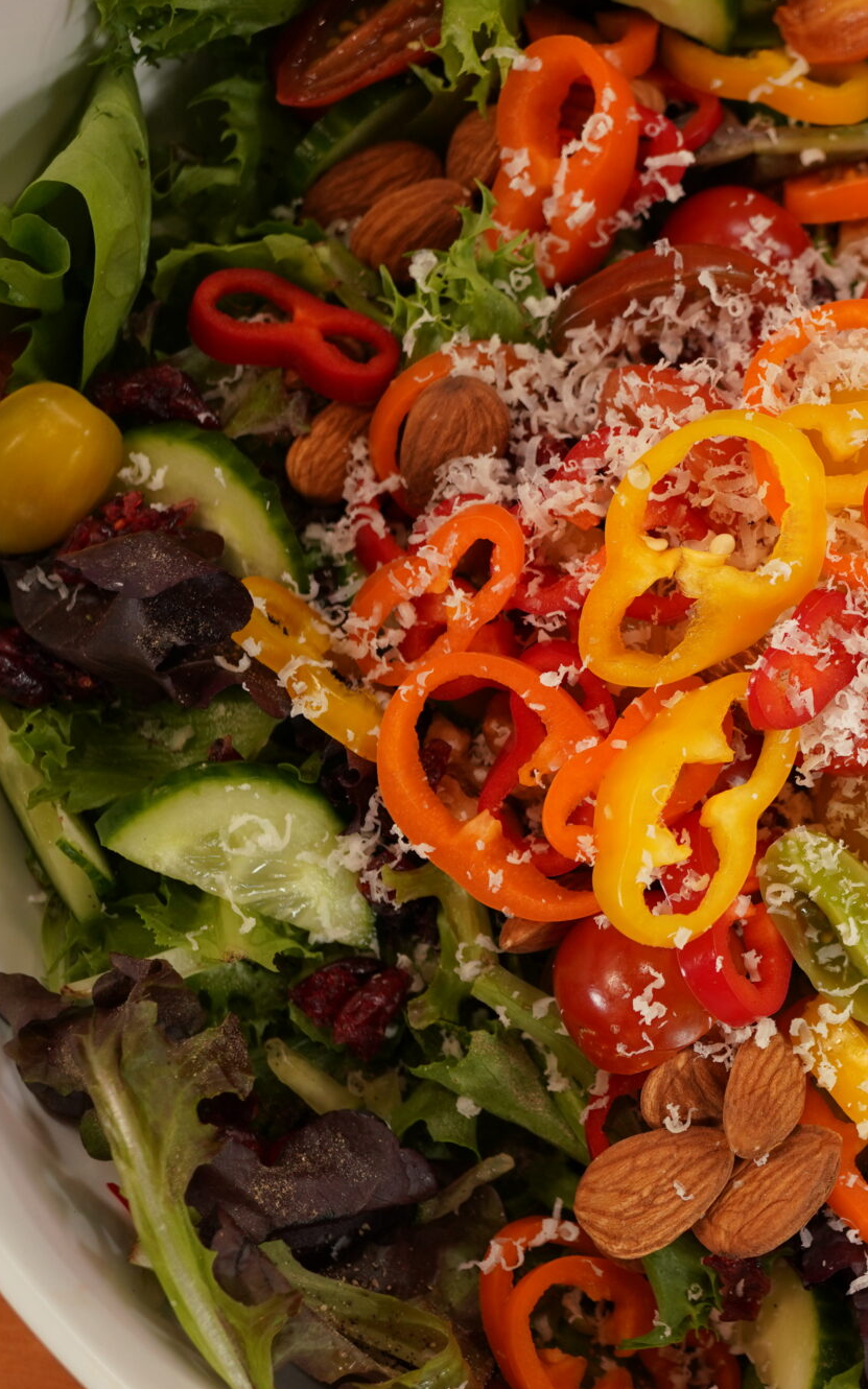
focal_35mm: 69
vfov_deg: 29.8
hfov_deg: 18.2
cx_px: 952
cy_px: 694
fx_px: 2612
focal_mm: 30
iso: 250
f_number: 3.5
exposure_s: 1/100
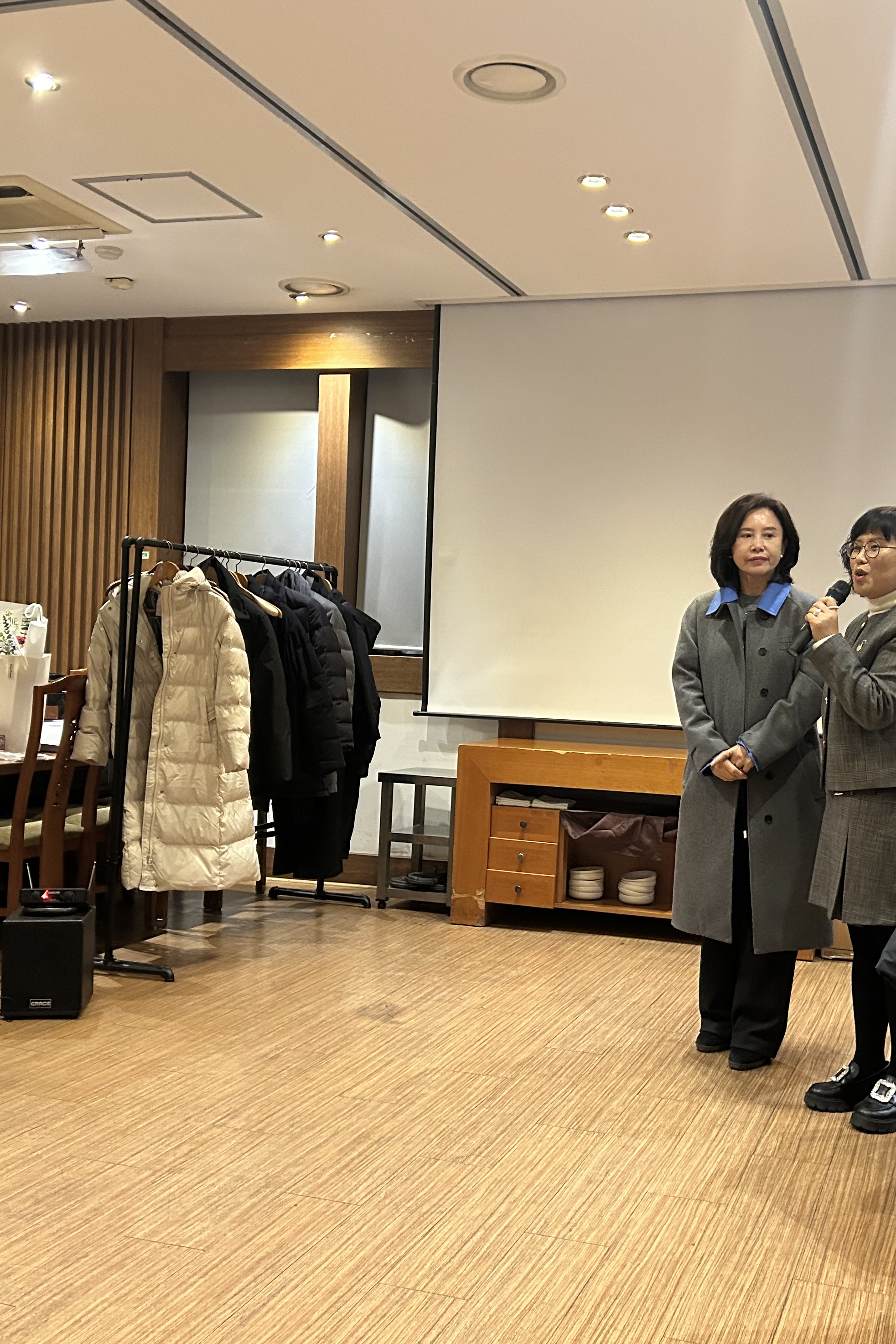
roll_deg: -1.8
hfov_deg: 35.7
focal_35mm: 37
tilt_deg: -0.5
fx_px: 1381
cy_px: 662
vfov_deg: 51.9
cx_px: 561
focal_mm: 5.7
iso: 500
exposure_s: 1/60
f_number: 1.5
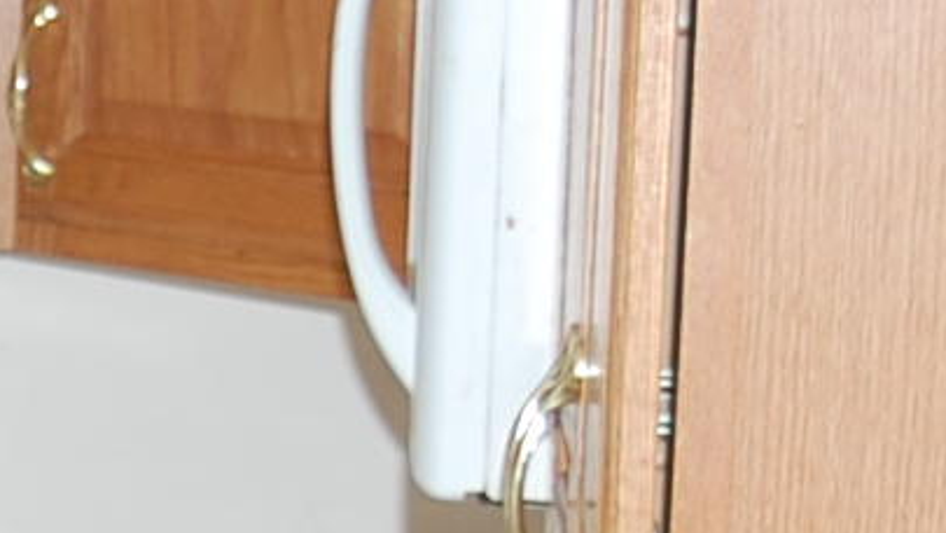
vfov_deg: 4.1
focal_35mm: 297
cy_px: 977
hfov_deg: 7.0
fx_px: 7451
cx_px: -1084
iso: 200
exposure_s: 1/60
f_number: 4.5
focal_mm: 34
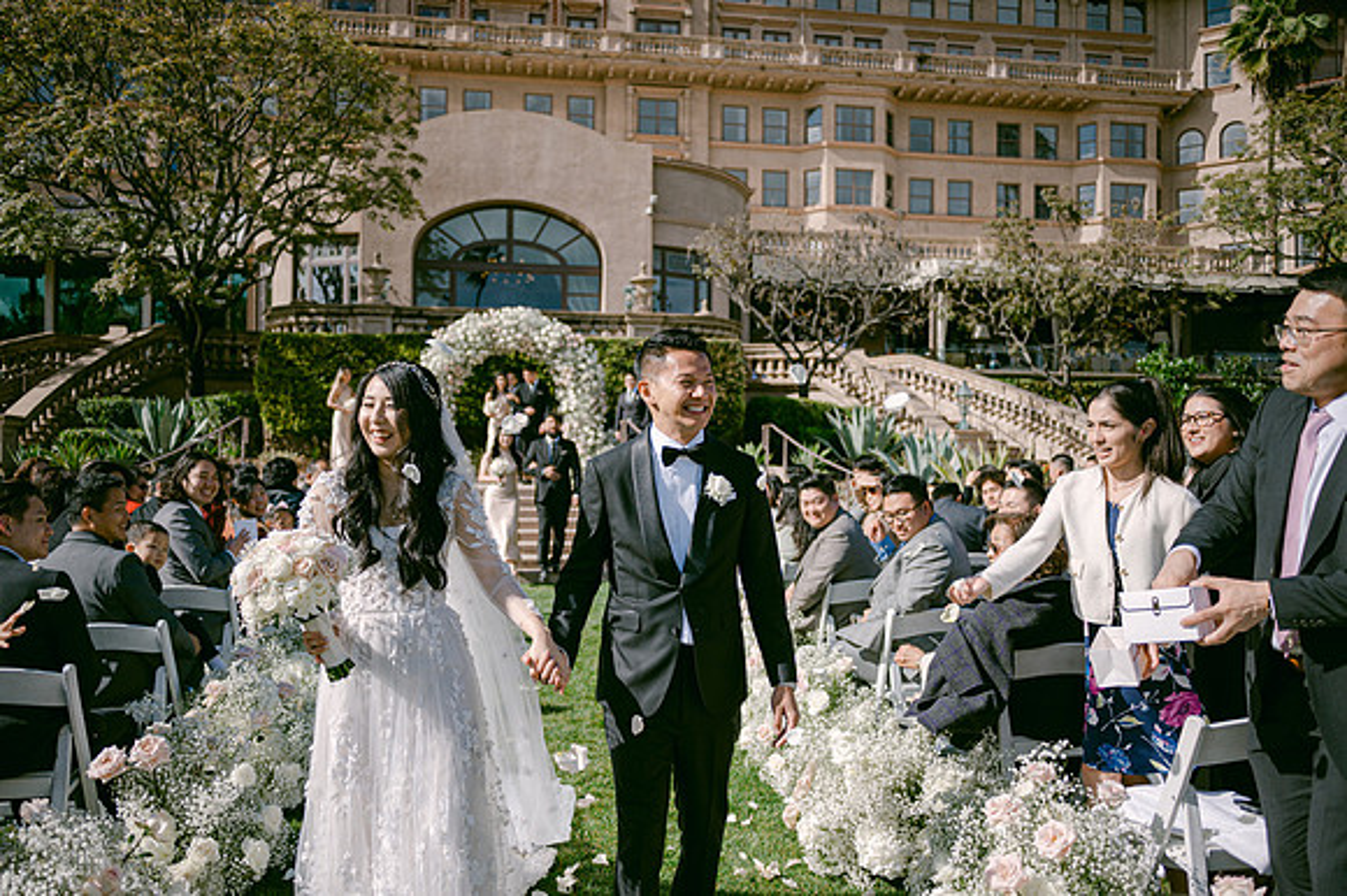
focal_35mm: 29
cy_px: 448
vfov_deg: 45.3
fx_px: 1074
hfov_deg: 64.2
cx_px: 674
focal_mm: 28
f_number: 2.8
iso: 100
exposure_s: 1/2500
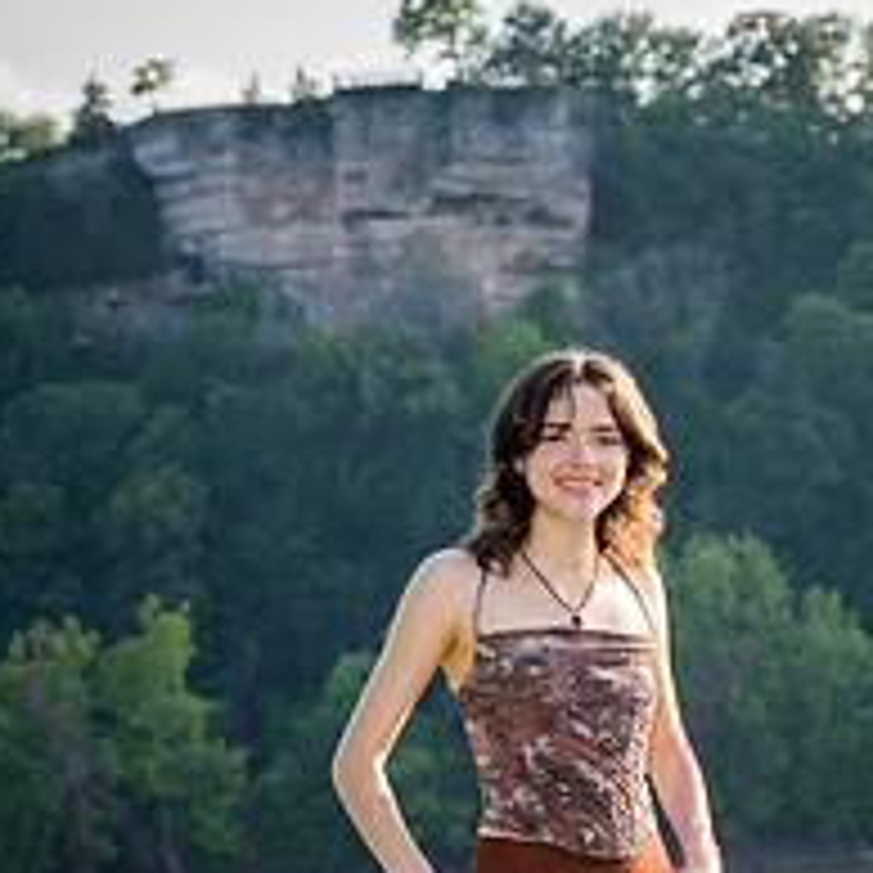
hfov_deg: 9.7
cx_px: 576
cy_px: 670
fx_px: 5164
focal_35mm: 181
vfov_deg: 9.6
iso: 400
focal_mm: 92
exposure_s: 1/320
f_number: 8
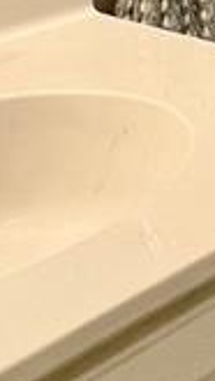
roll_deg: -0.4
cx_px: 587
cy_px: -291
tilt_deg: -1.4
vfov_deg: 17.2
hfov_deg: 9.7
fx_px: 1042
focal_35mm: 103
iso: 200
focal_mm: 1.57
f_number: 1.8
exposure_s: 1/120
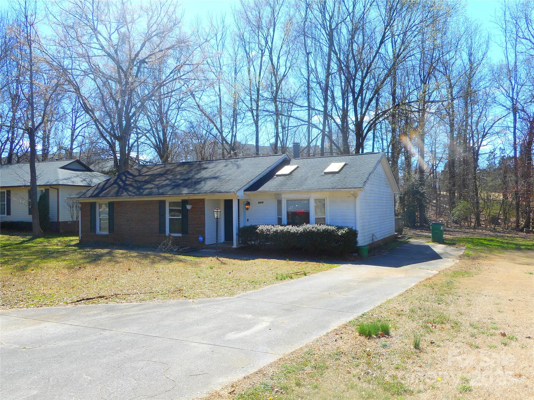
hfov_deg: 69.4
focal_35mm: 25
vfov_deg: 54.9
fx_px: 386
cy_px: 200
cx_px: 267
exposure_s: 1/320
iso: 80
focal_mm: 4.5
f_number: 3.7
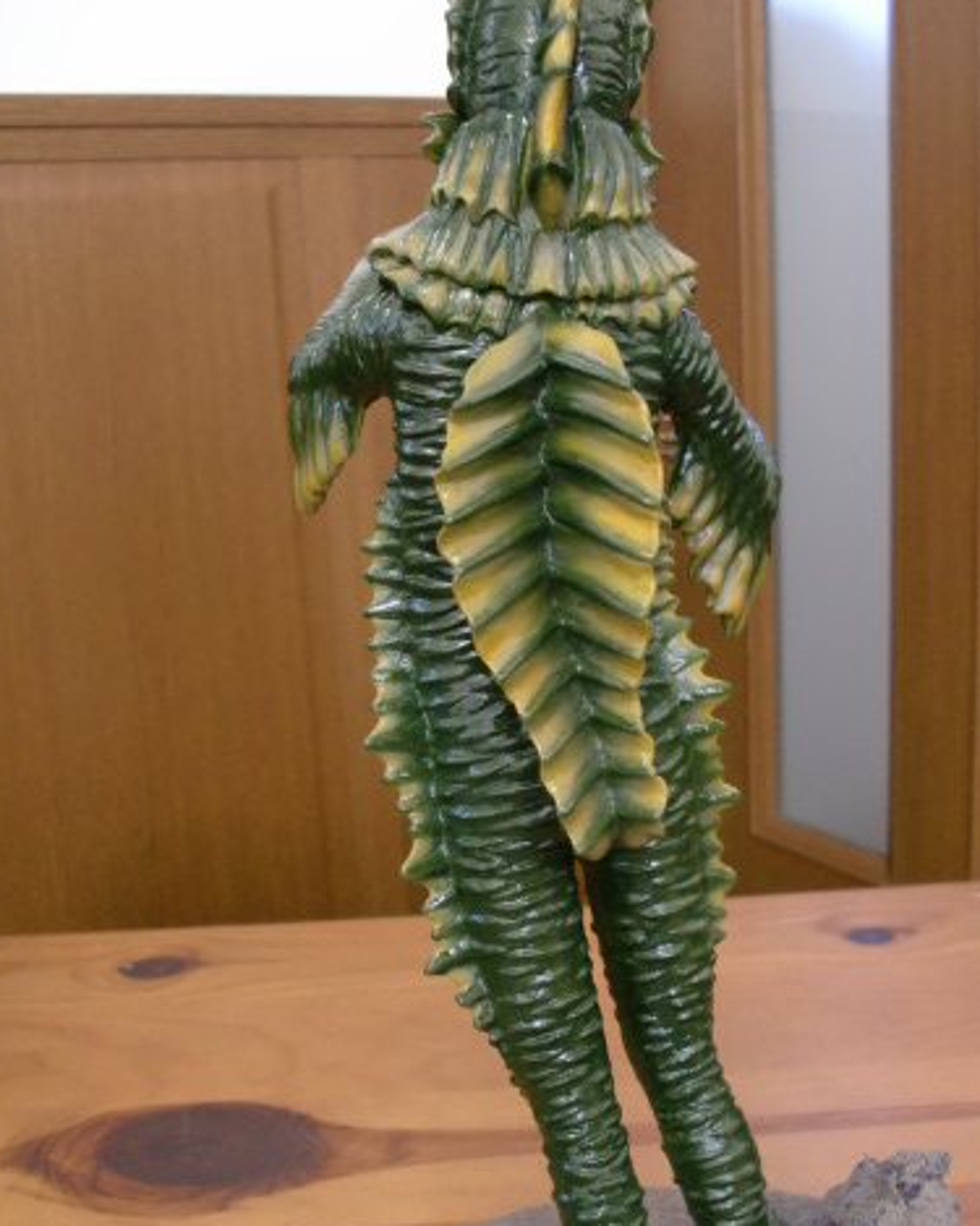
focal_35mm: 48
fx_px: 1741
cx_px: 598
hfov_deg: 31.3
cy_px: 693
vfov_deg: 38.7
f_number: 2.8
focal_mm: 6.3
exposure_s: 1/60
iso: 250
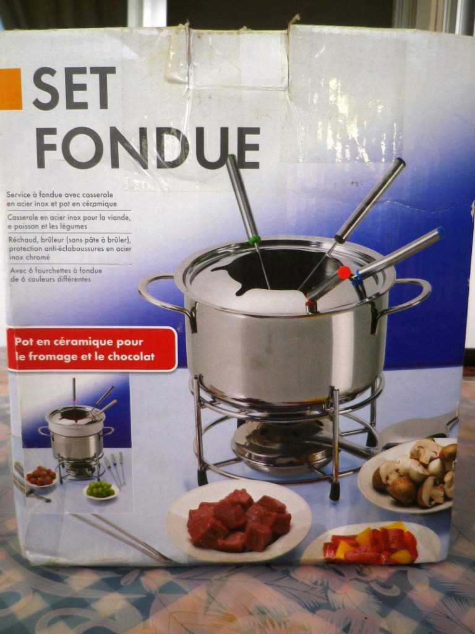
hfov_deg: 49.7
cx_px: 238
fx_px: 512
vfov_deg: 63.4
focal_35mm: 28
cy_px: 317
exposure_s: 1/80
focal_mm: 5
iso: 80
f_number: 3.2
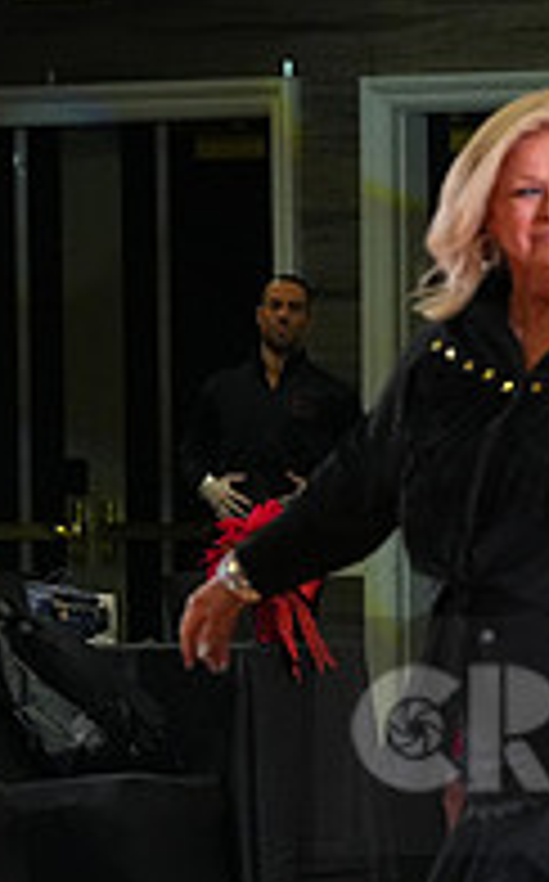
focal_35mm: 447
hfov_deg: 2.9
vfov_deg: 4.7
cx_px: 806
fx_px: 10732
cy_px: 736
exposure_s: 1/320
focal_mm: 148
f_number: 5.6
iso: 6400
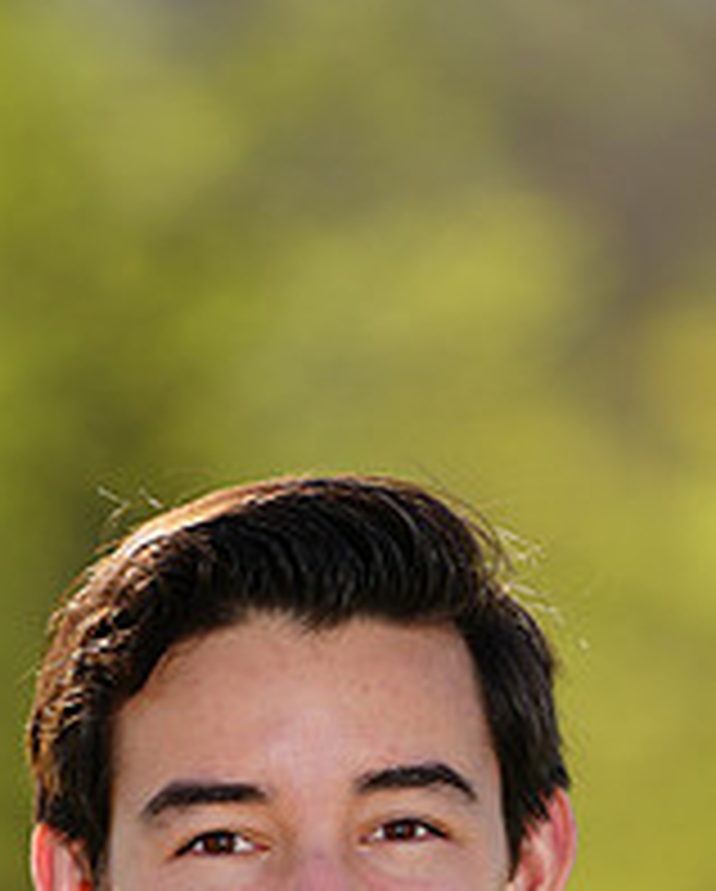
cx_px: 272
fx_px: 29018
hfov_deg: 1.4
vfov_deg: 1.8
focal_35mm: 1098
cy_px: 1264
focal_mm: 400
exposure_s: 1/200
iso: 64
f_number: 6.3
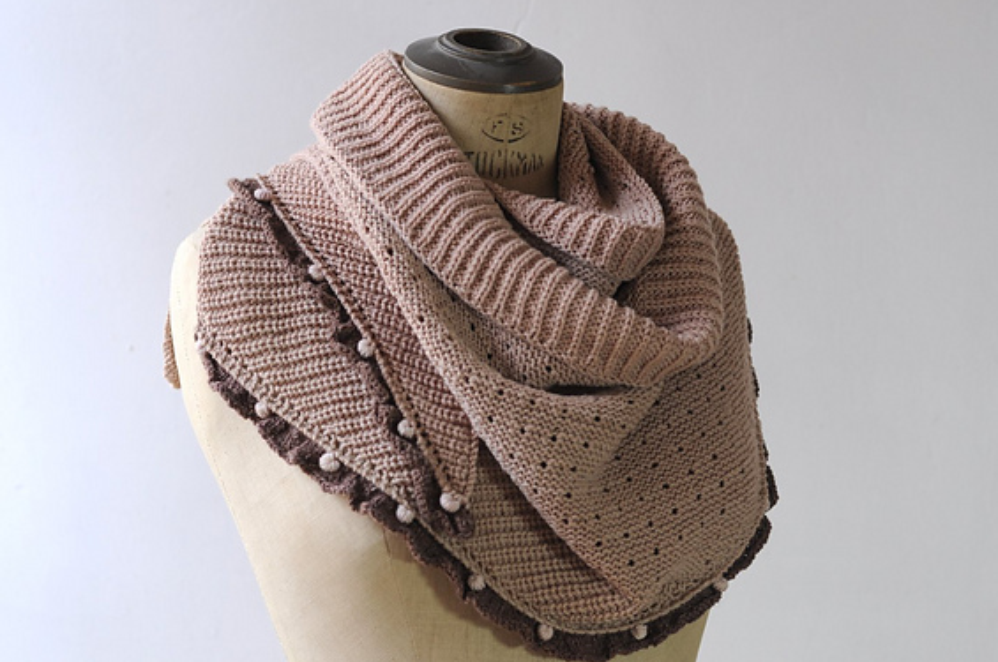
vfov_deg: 16.0
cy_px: 345
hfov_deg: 23.9
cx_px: 562
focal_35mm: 85
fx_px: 2353
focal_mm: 50
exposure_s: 1/125
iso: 200
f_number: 3.5
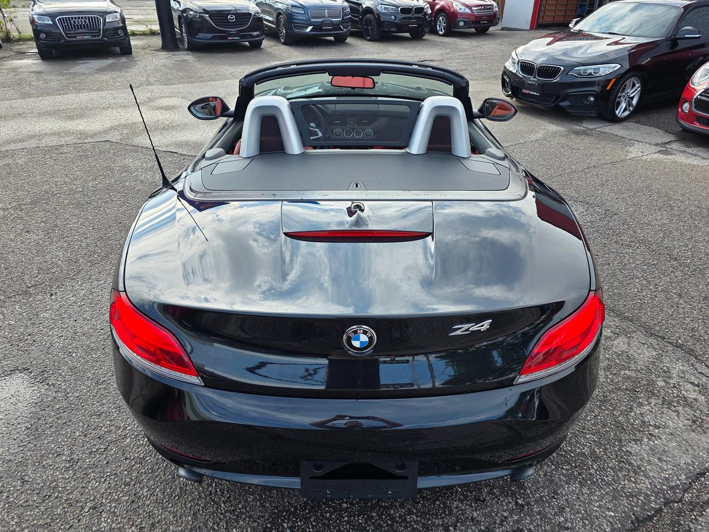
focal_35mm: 23
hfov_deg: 73.9
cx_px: 354
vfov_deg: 58.9
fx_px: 471
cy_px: 266
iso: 25
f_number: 1.7
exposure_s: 1/359
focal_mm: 6.3
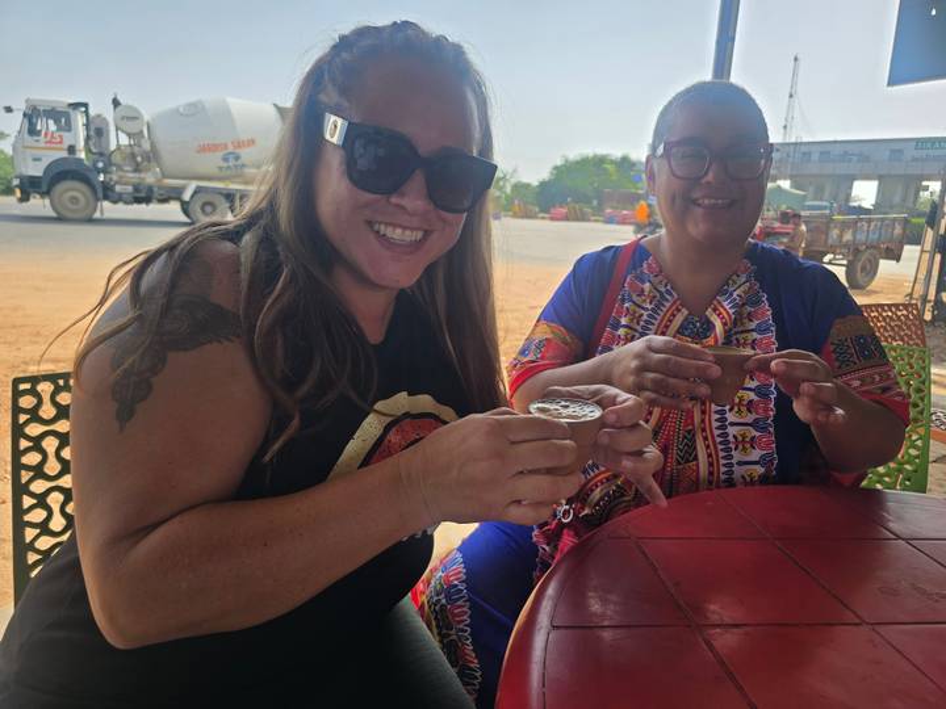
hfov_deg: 73.9
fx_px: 629
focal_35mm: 23
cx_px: 473
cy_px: 354
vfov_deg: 58.9
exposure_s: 1/426
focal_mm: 6.3
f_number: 1.7
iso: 12
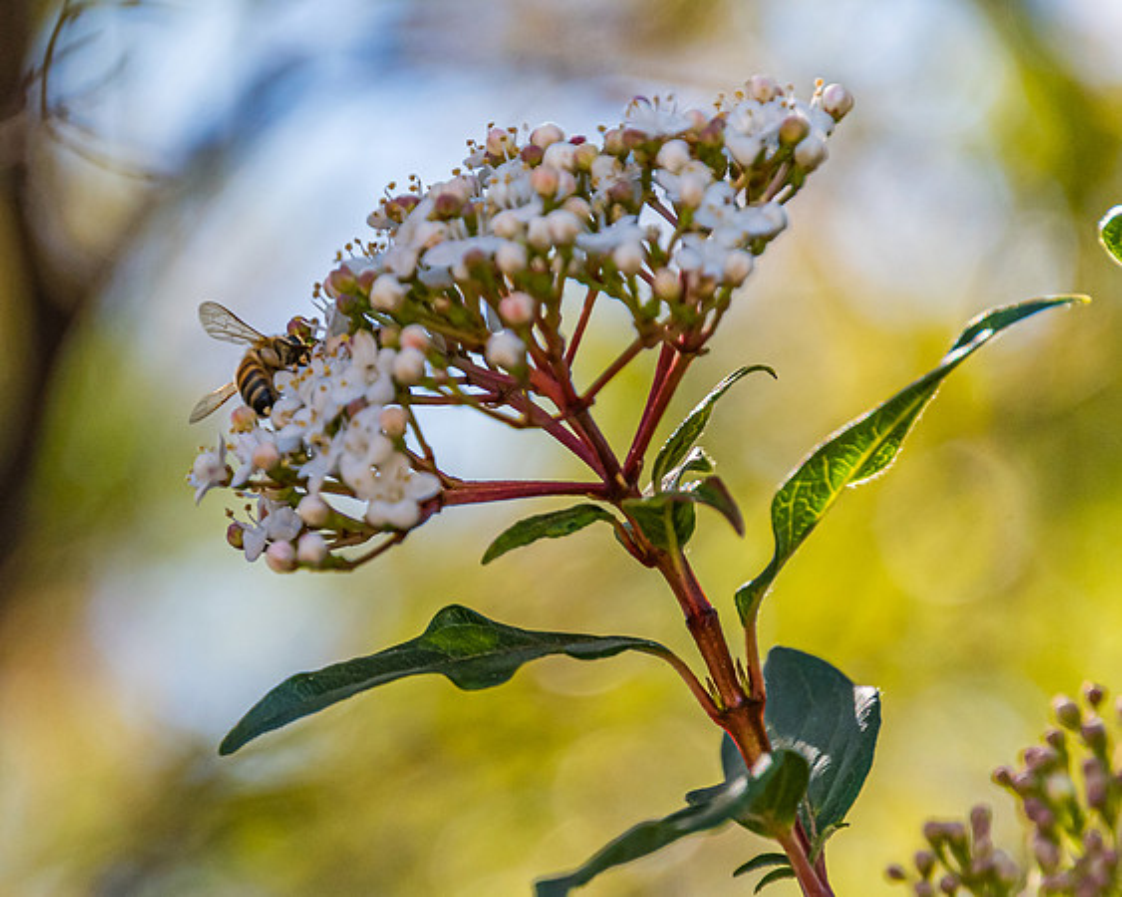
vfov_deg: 1.9
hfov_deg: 2.4
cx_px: 354
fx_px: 27269
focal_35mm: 821
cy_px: 366
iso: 800
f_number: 6.3
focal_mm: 400
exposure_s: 1/1600
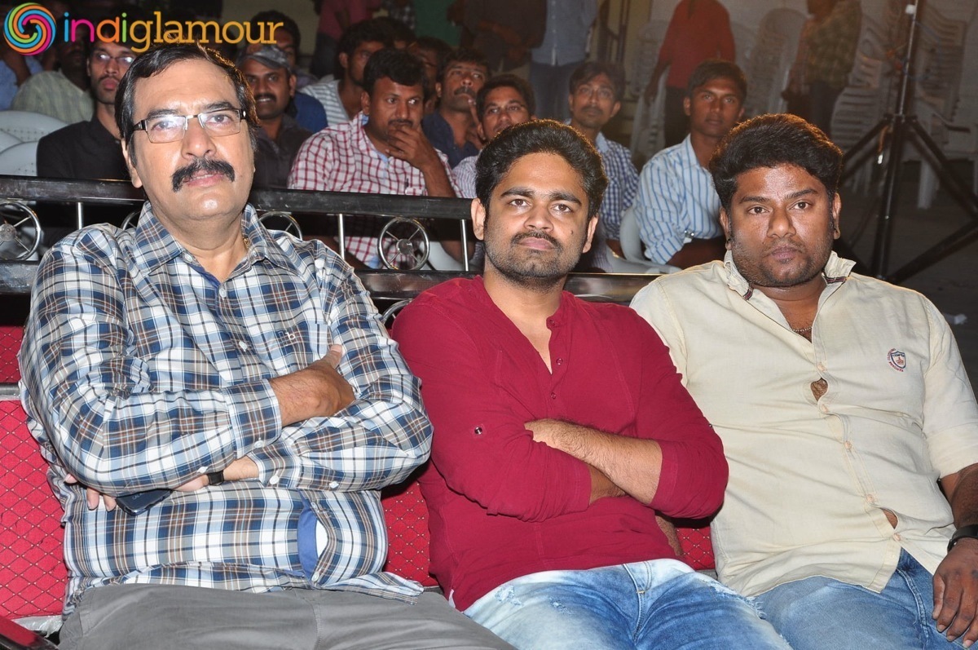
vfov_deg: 15.7
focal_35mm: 87
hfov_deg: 23.4
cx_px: 489
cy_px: 325
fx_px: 2361
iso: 400
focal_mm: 58
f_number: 8
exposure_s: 1/125
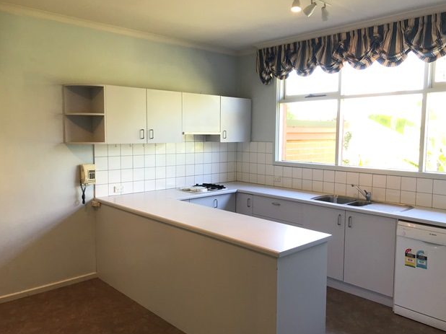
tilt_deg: -4.1
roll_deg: +0.1
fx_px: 373
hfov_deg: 61.7
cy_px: 166
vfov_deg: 48.2
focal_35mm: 29
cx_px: 229
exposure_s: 1/50
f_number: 1.8
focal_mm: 3.99
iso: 25
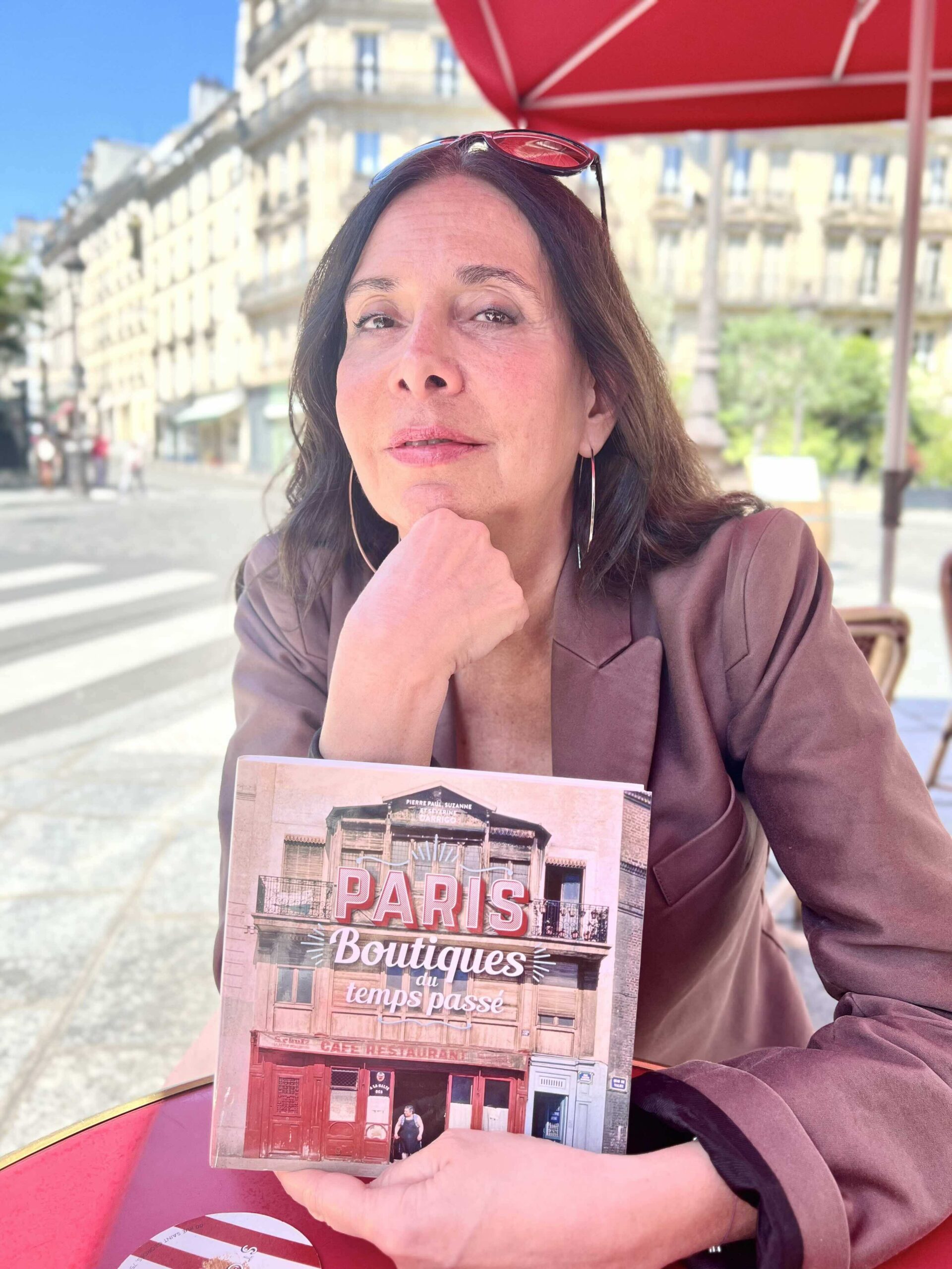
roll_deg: -2.2
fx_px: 953
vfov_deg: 67.3
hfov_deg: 53.1
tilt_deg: -9.2
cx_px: 476
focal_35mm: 26
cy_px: 634
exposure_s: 1/786
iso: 50
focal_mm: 5.7
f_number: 1.5
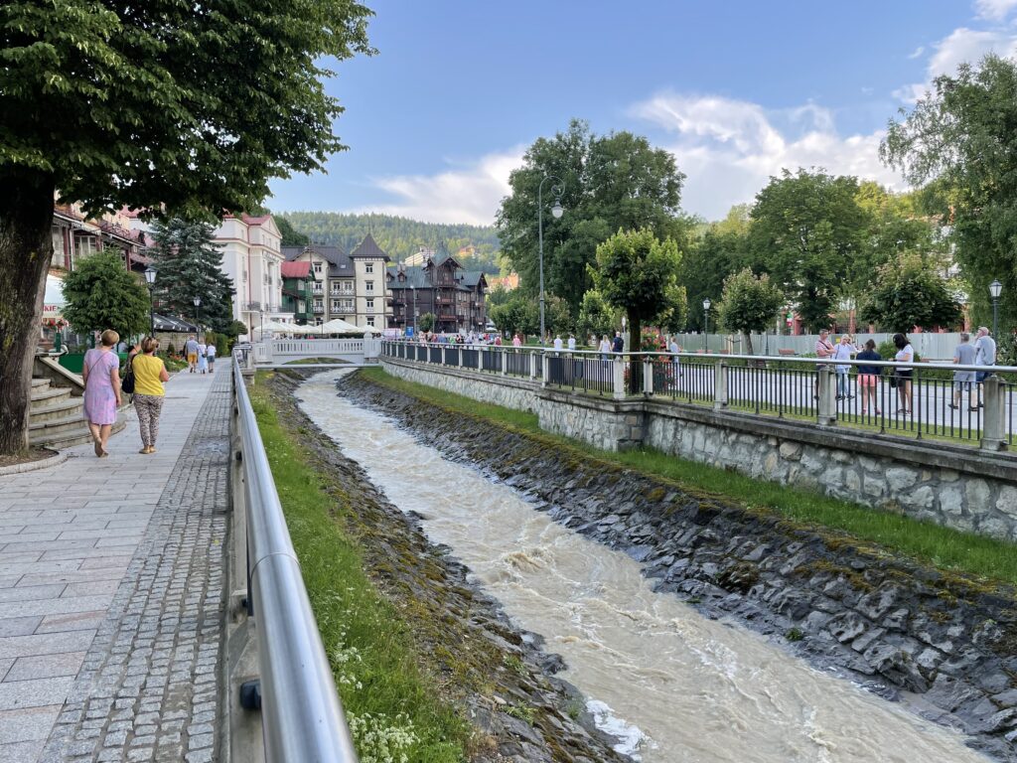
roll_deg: +0.9
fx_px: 764
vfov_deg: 53.1
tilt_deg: -1.2
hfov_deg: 67.3
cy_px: 382
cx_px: 508
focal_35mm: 26
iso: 32
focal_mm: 4.2
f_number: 1.6
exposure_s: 1/427
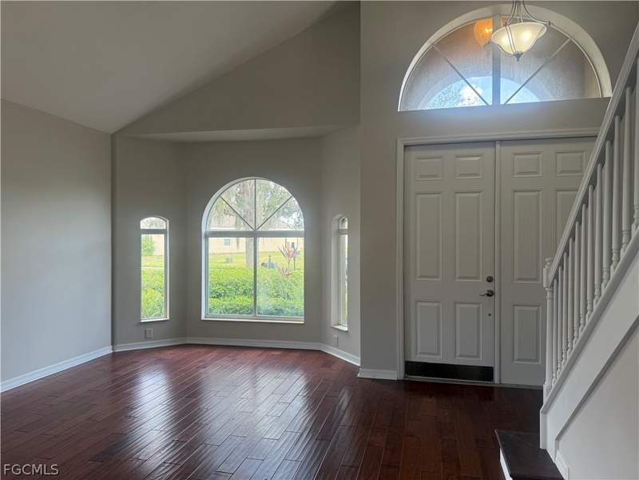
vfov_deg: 56.8
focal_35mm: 24
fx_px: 443
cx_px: 320
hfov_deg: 71.6
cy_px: 240
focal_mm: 6.76
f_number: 1.78
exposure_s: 1/240
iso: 125
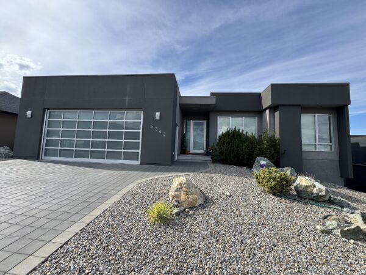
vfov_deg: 85.7
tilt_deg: +4.5
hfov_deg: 102.1
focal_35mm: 14
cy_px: 138
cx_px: 183
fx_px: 148
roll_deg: -1.9
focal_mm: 2.22
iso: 50
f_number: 2.2
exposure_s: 1/858
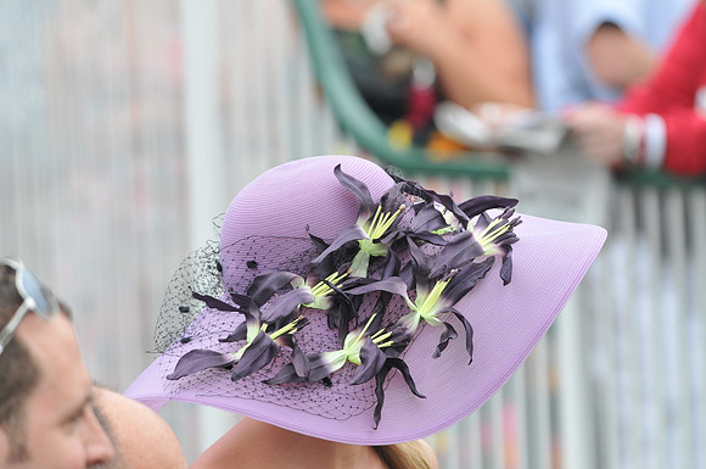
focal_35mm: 450
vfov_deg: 3.0
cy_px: 234
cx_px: 353
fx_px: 8813
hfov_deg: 4.6
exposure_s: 1/800
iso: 800
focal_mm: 300
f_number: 6.3
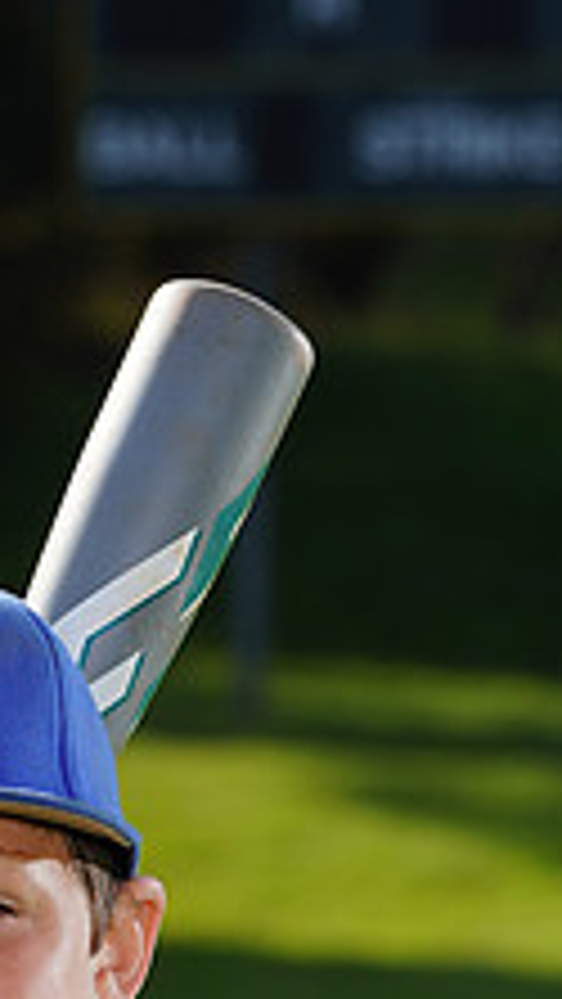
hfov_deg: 2.6
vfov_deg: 4.6
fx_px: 12416
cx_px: -119
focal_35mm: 469
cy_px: 1269
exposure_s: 1/250
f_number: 10
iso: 100
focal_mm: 171
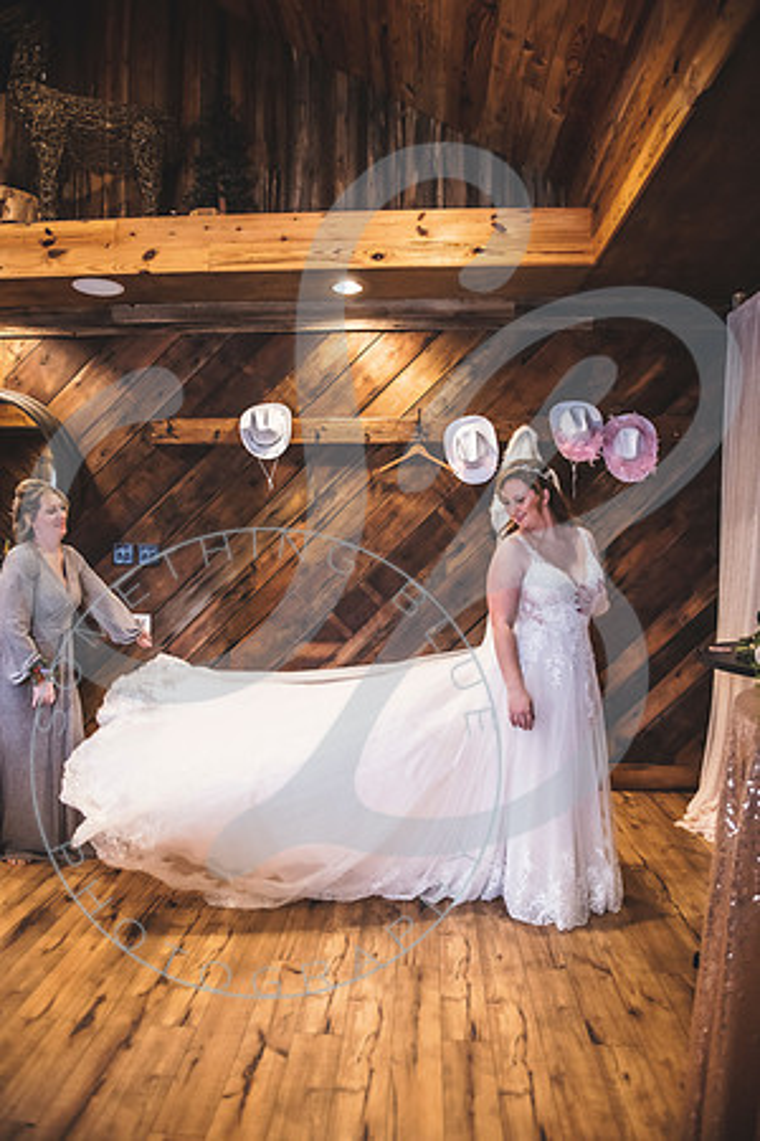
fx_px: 760
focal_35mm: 24
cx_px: 380
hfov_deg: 53.1
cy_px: 570
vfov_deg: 73.7
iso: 2500
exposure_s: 1/125
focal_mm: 24
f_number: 2.8
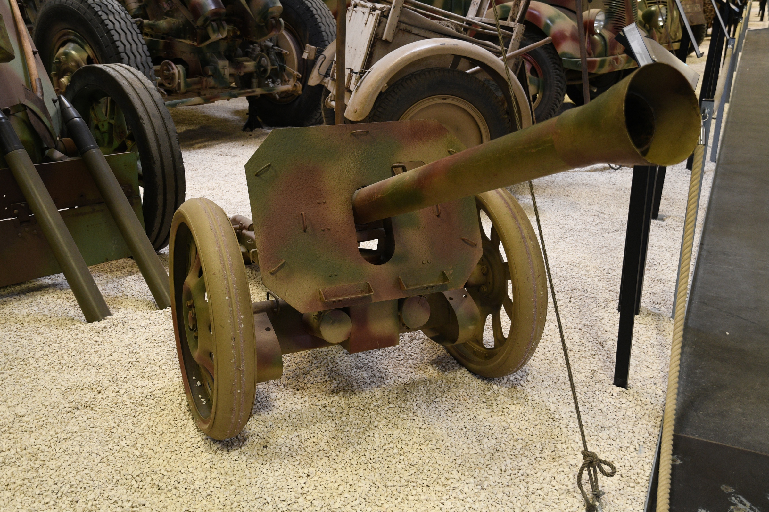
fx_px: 790
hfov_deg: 51.9
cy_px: 256
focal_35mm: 37
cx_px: 384
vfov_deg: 35.9
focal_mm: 25
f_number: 4
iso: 800
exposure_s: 1/60
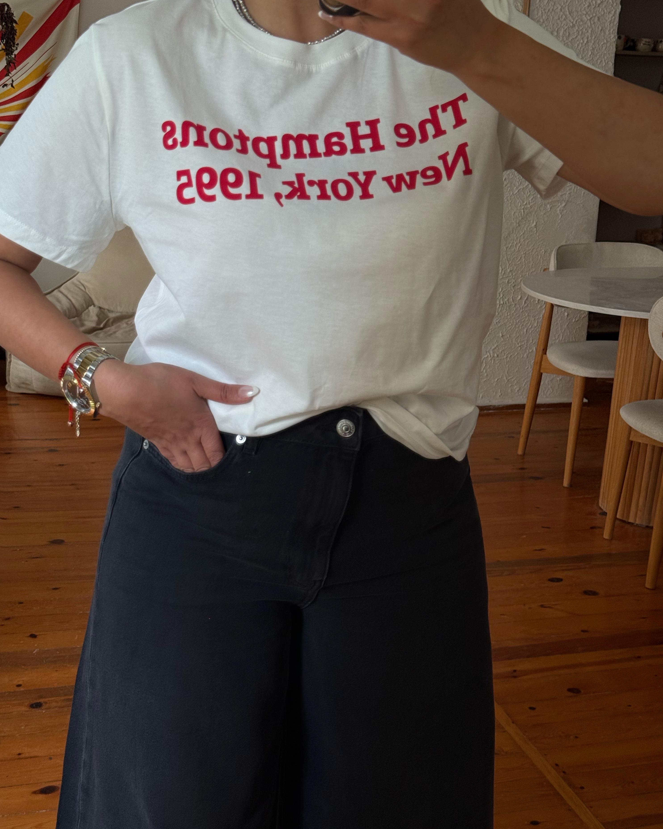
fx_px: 1251
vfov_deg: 36.7
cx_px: 334
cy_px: 397
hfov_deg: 29.7
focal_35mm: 51
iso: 200
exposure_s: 1/60
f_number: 1.78
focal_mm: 6.76
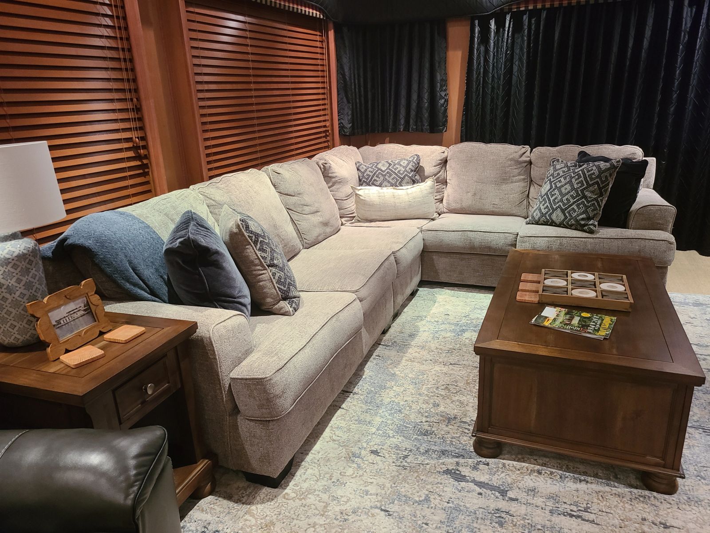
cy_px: 266
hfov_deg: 67.3
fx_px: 533
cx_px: 355
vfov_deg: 53.1
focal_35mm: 26
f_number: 1.8
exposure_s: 1/40
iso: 400
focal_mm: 5.4
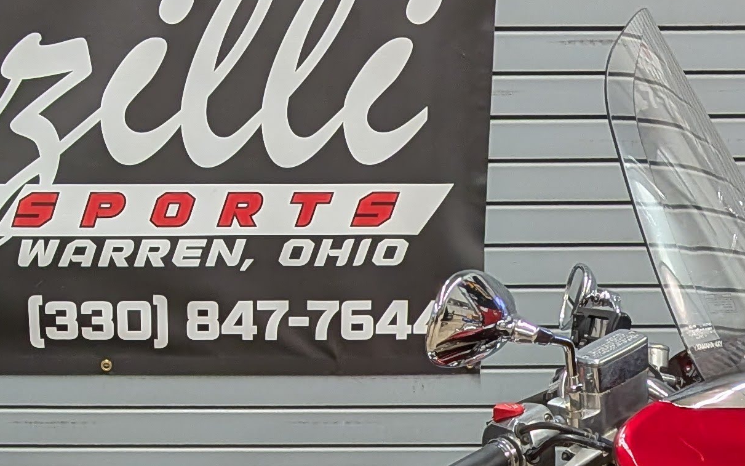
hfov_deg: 24.5
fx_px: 1706
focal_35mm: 84
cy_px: 633
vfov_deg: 14.8
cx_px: 244
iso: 30
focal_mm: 4.53
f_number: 1.7
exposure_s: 1/60
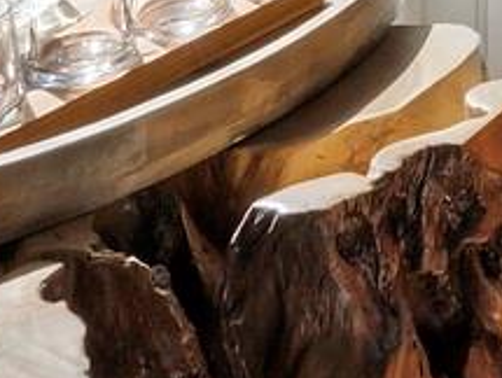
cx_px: 897
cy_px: -625
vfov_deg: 11.1
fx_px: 1511
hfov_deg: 16.1
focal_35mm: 104
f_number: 11
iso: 400
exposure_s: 1/40
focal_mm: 7
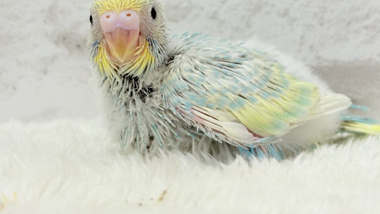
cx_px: 193
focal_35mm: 72
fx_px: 725
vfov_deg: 16.7
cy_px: 60
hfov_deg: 29.4
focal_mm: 5.96
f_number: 1.6
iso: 32
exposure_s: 1/50
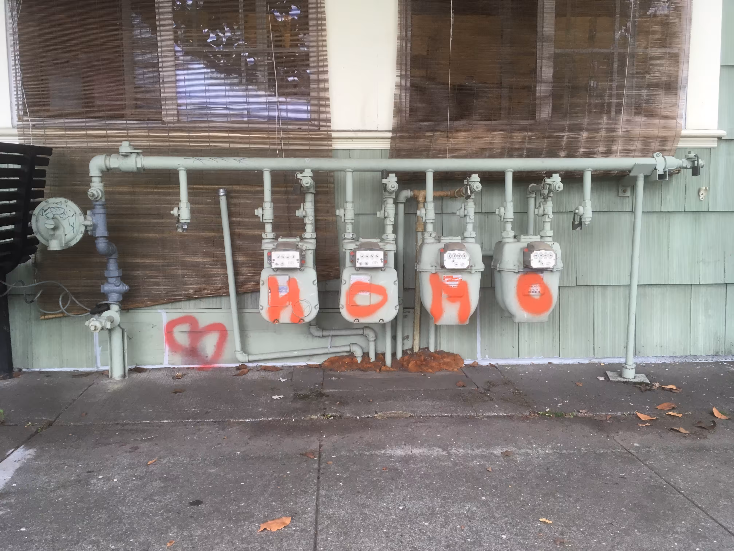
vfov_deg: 48.2
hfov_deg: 61.7
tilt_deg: -8.5
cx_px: 367
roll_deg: +0.5
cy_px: 276
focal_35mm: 29
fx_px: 615
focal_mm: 4.15
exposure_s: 1/30
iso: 32
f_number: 2.2
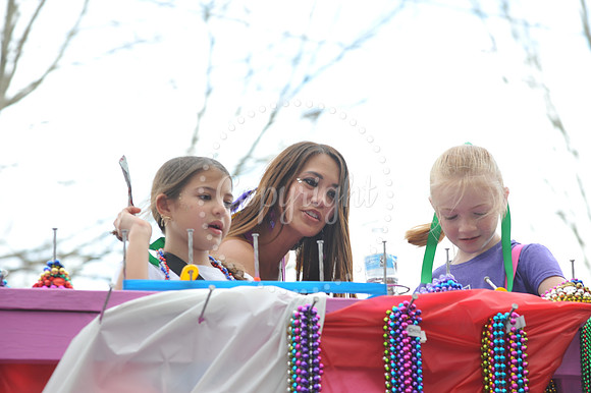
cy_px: 196
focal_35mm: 135
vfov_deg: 10.1
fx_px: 2215
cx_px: 296
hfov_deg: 15.2
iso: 250
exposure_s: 1/80
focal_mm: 135
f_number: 6.3
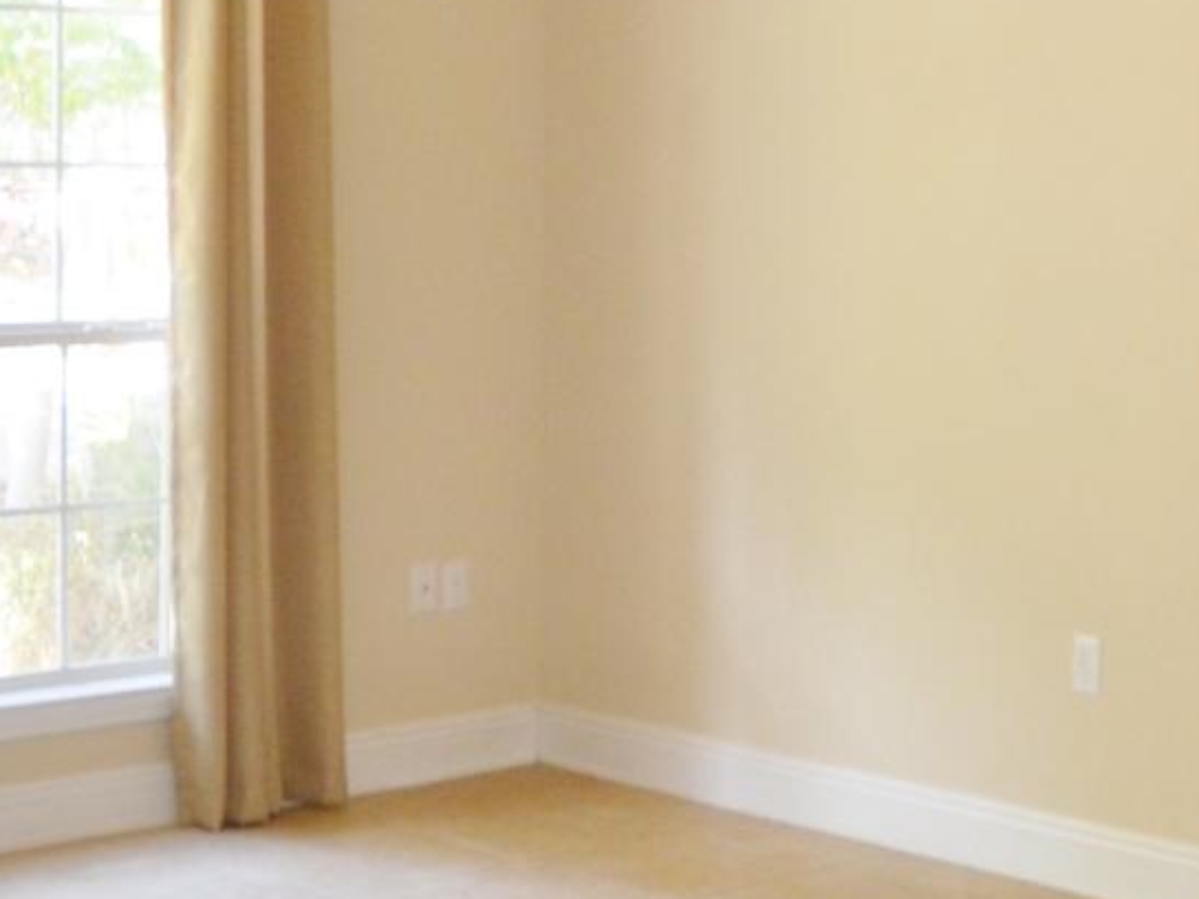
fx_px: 3163
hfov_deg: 21.4
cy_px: 219
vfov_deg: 16.1
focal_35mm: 91
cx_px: 782
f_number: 3.5
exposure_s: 1/60
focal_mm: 11.5
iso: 400
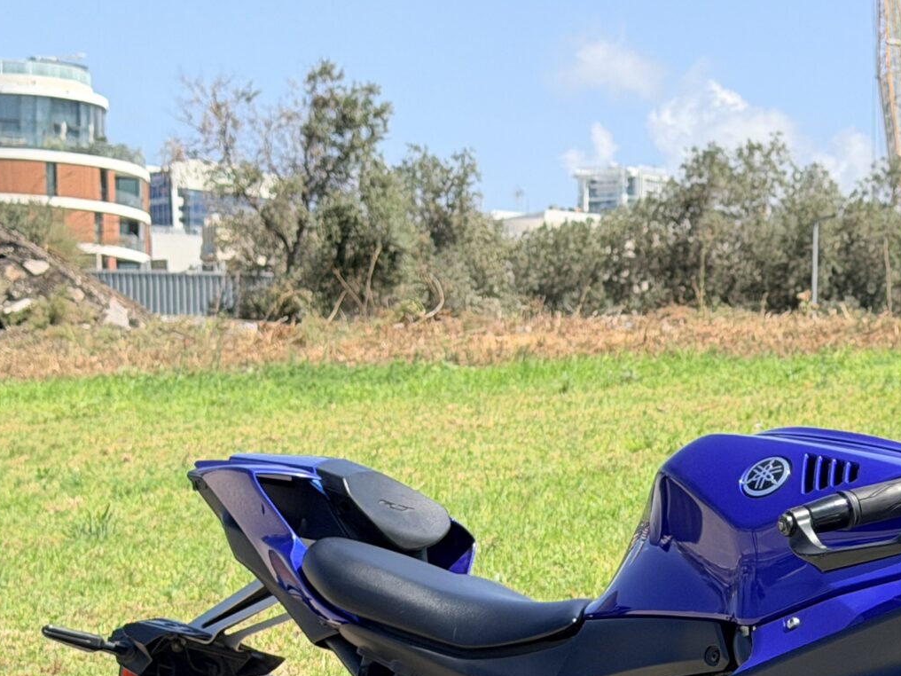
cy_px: 837
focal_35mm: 121
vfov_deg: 12.0
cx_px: 842
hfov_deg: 16.0
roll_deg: -0.1
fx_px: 3149
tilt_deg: -5.1
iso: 80
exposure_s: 1/2865
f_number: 1.78
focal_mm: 6.76
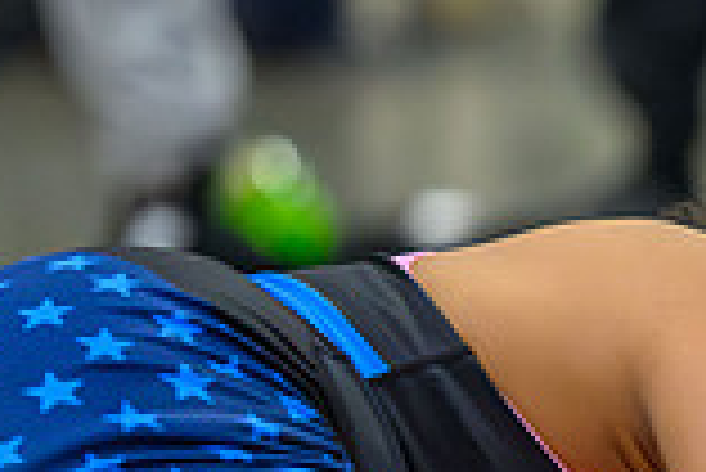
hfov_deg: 2.8
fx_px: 14643
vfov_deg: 1.8
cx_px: 1013
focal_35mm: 746
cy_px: 646
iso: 11400
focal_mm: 170
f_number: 2.8
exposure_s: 1/800
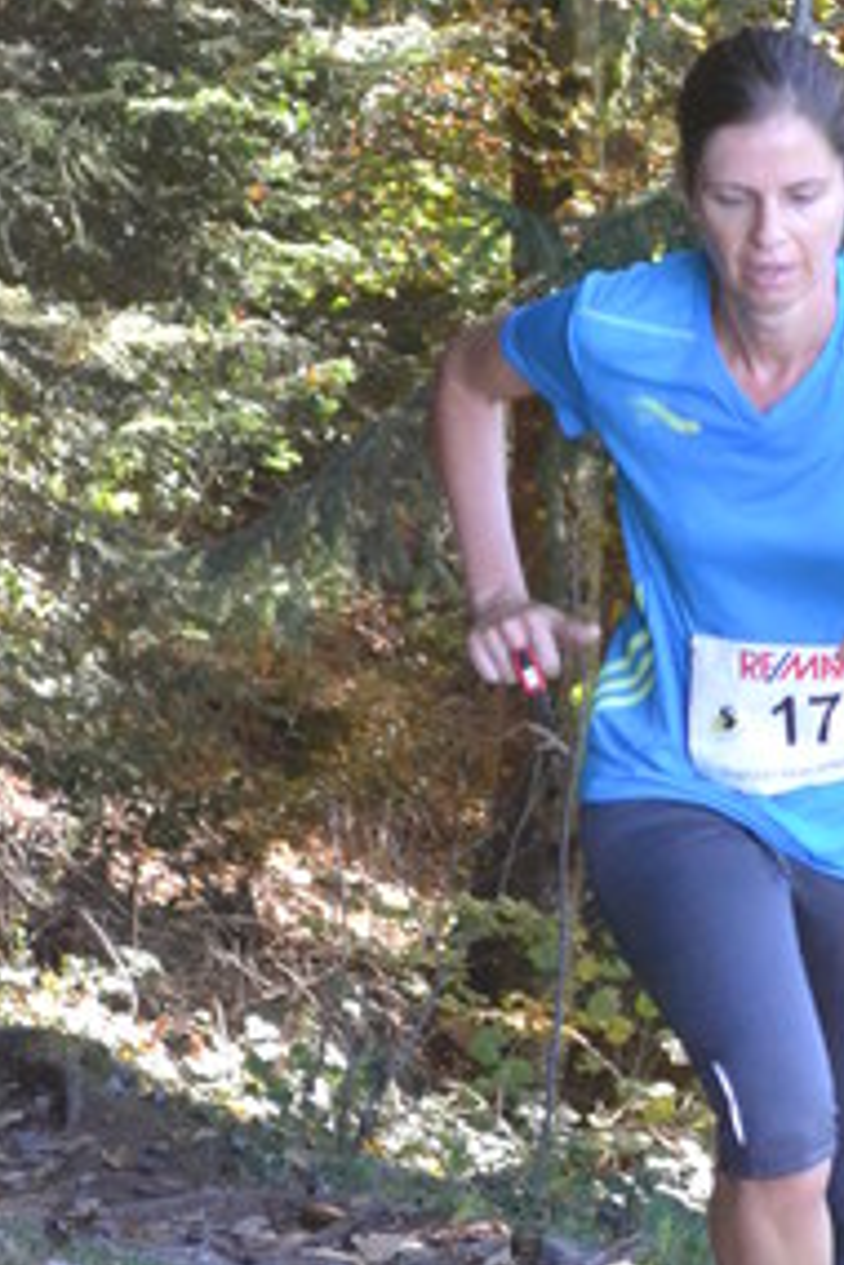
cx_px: 966
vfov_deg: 9.5
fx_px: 7642
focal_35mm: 217
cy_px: 313
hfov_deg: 6.3
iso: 3200
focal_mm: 55
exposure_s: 1/250
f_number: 5.6
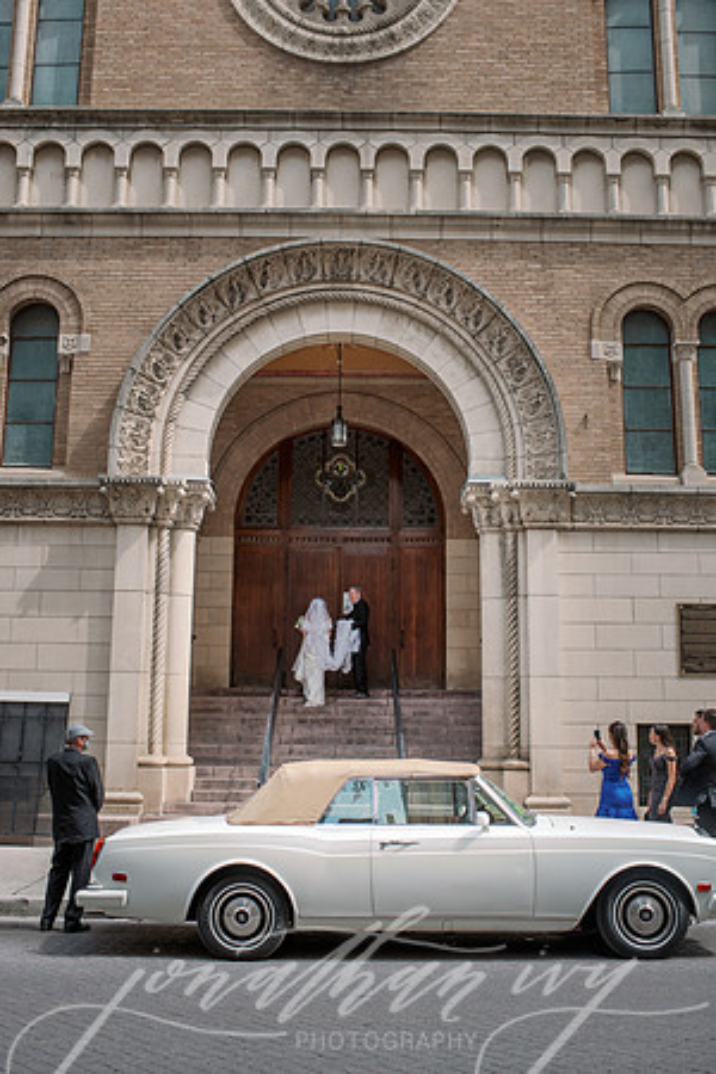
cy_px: 537
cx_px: 358
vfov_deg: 54.4
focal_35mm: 35
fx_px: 1044
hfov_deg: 37.9
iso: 100
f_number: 4
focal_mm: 35
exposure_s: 1/500
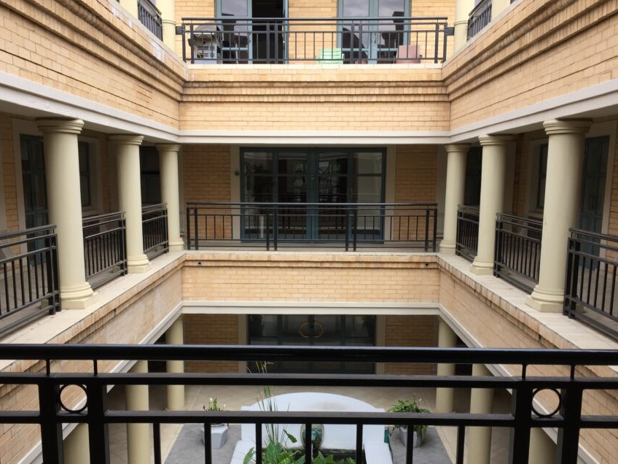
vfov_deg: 40.5
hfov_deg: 52.6
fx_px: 625
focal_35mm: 35
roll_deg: -1.0
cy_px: 279
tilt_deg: -11.3
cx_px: 301
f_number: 2.2
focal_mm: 4.15
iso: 32
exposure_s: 1/573
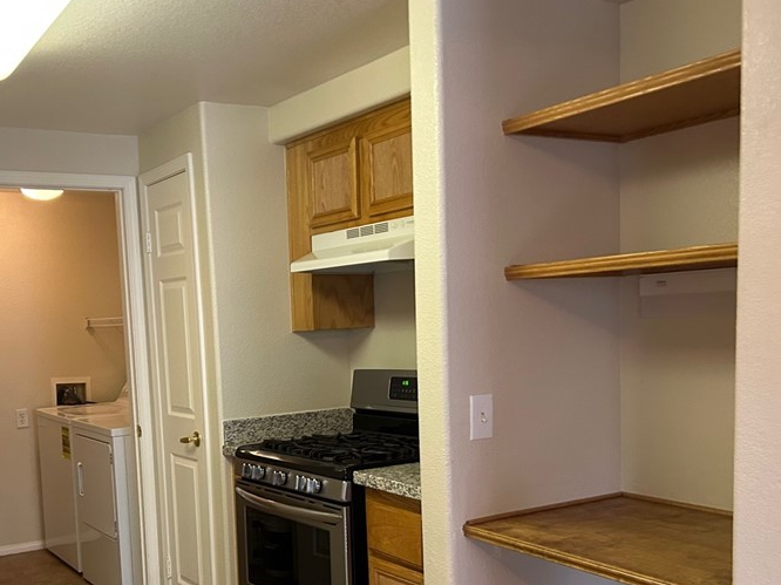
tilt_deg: -4.9
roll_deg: +2.5
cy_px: 419
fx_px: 902
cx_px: 293
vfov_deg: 35.4
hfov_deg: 46.4
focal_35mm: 40
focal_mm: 5.7
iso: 320
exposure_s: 1/60
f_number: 1.5
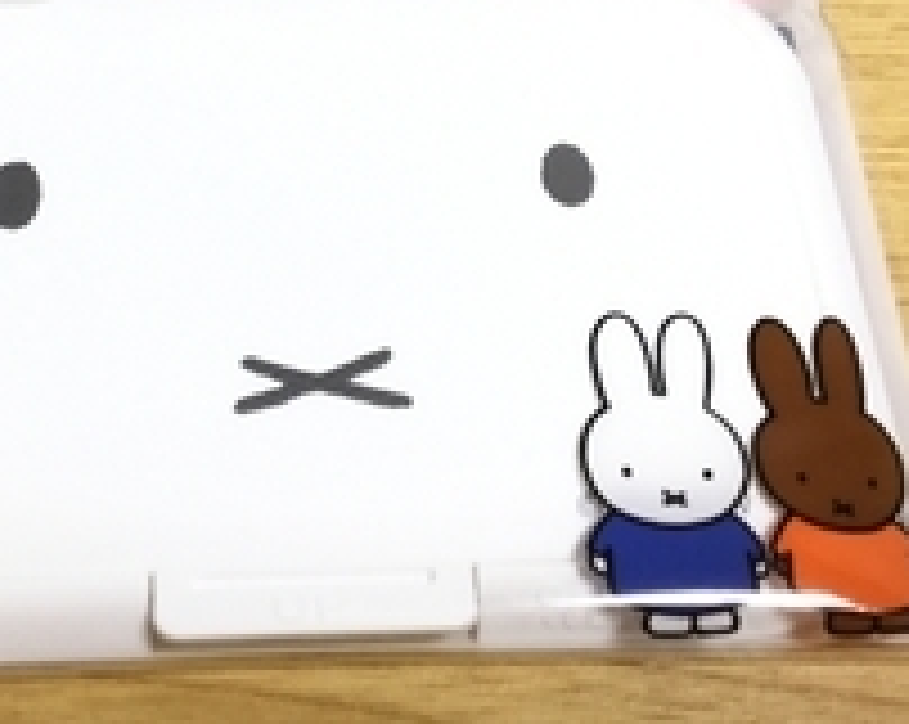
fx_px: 1612
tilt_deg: -59.8
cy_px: 211
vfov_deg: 25.1
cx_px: 279
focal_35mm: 60
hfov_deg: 31.2
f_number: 2.4
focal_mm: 3.3
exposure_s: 1/30
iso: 50
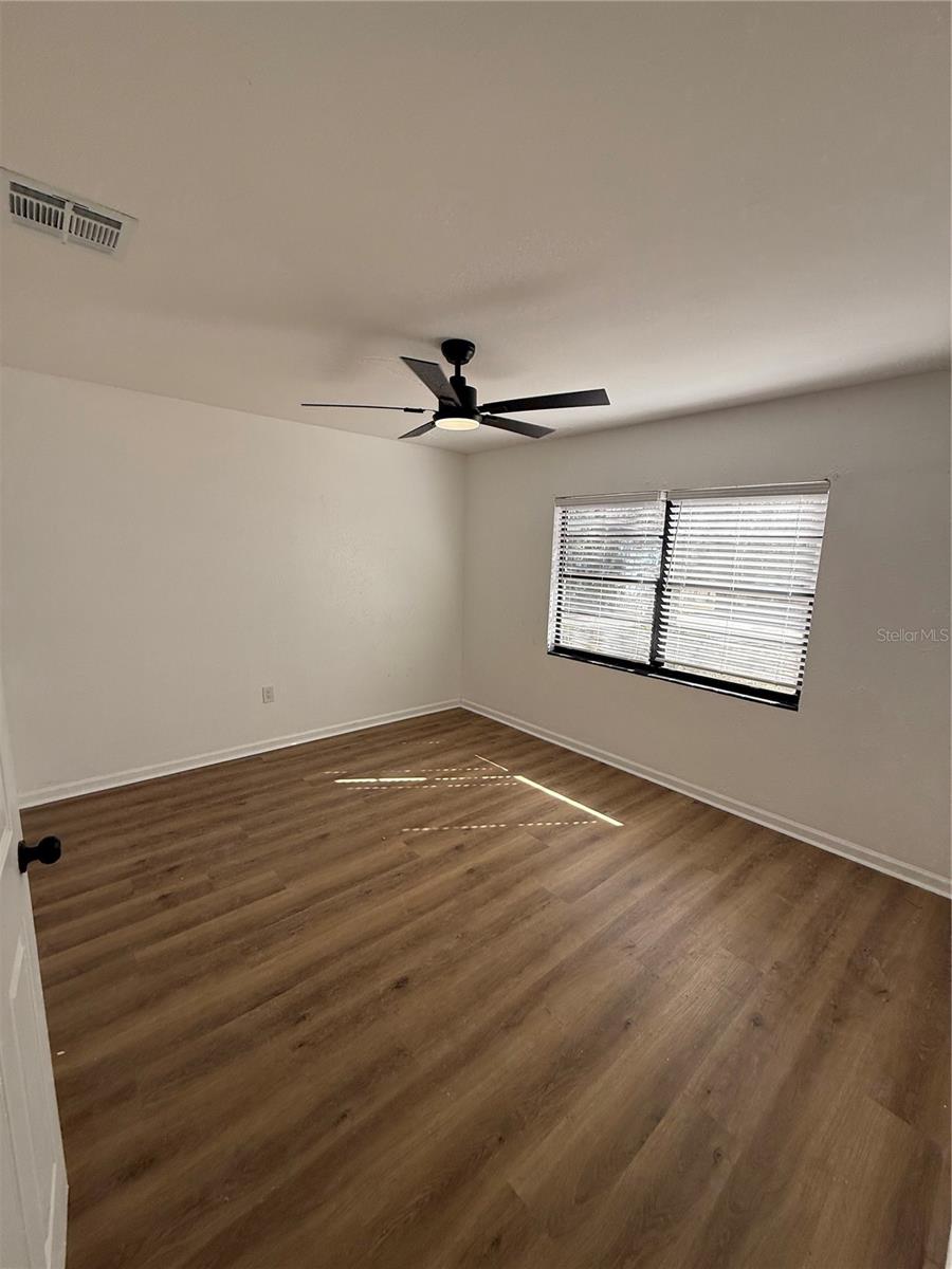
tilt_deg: -9.5
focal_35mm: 14
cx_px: 476
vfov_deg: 102.1
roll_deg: -1.9
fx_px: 513
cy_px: 634
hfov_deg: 85.7
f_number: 2.2
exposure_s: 1/220
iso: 64
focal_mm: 2.22
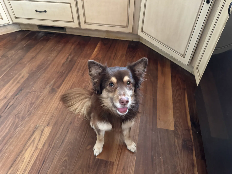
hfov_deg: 71.6
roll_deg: +0.1
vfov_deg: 56.8
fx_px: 161
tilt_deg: -44.4
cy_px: 87
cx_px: 116
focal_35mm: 24
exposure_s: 1/39
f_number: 1.78
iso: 1000
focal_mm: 6.76
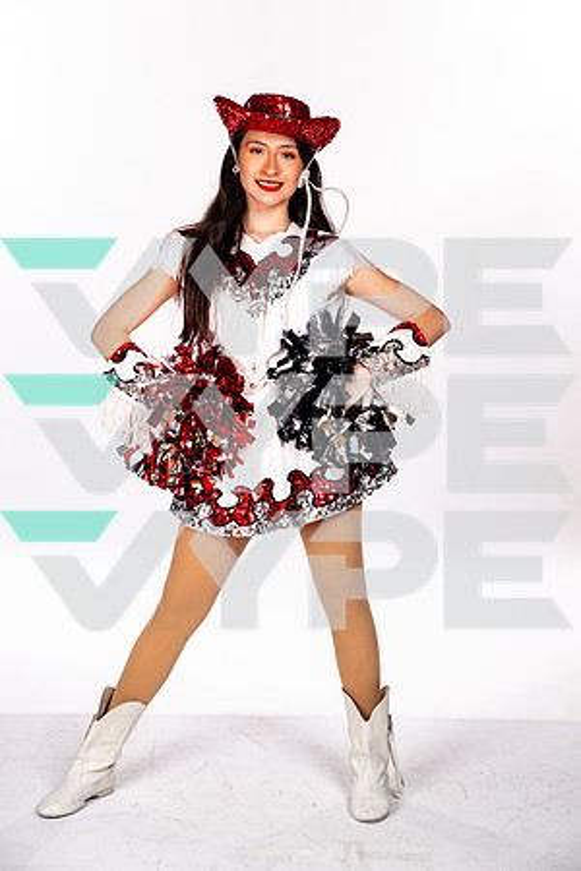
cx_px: 290
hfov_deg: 19.5
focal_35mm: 70
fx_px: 1694
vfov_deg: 28.8
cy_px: 436
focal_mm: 70
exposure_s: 1/320
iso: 250
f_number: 7.1
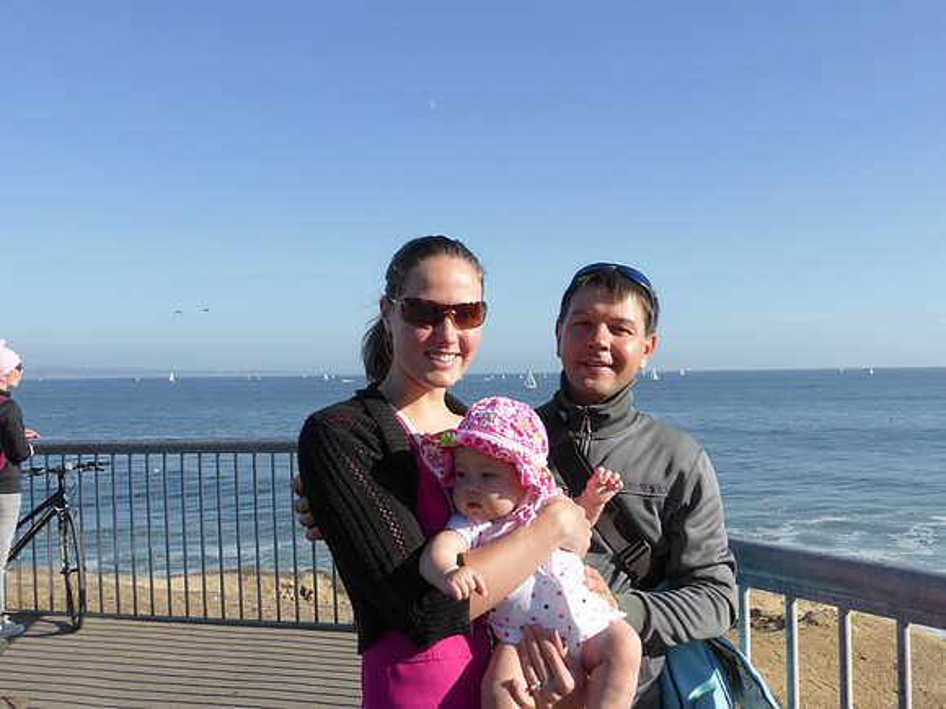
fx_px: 956
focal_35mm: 35
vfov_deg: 40.7
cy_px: 354
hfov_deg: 52.6
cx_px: 473
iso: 100
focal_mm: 6.1
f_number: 3.7
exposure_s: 1/1000
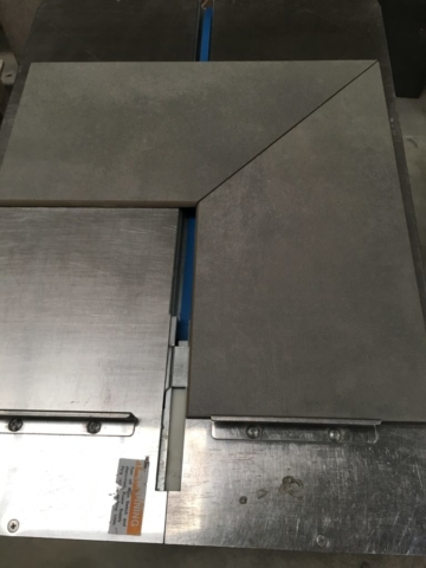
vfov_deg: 61.7
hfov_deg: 48.2
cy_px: 284
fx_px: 476
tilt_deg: -63.0
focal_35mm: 29
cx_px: 213
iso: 50
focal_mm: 4.15
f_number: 2.2
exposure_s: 1/33
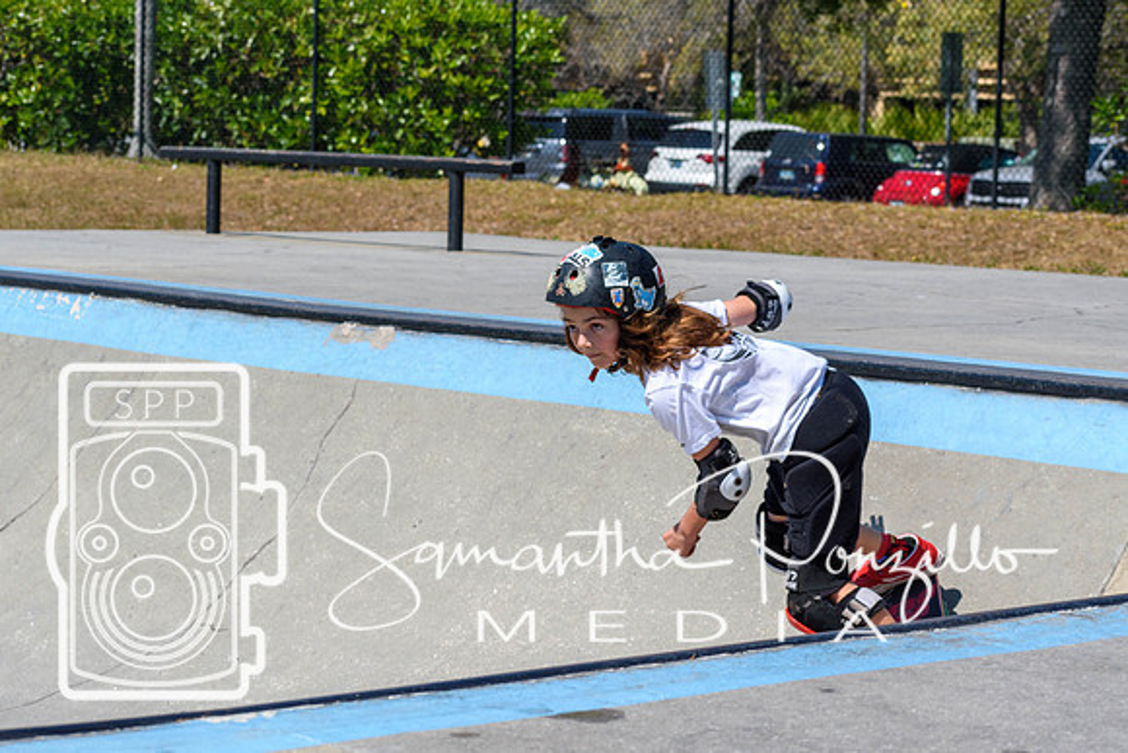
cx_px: 564
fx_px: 3291
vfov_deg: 13.0
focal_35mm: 105
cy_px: 376
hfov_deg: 19.5
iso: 200
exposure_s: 1/1000
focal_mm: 70
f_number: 8
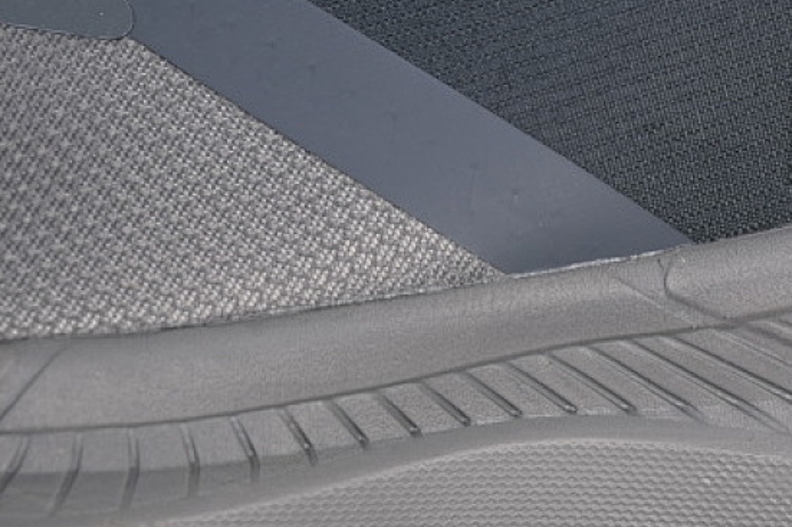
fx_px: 3233
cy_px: 154
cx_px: 460
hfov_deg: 14.0
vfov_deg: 9.3
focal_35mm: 147
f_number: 7.1
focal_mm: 50
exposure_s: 1/60
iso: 160
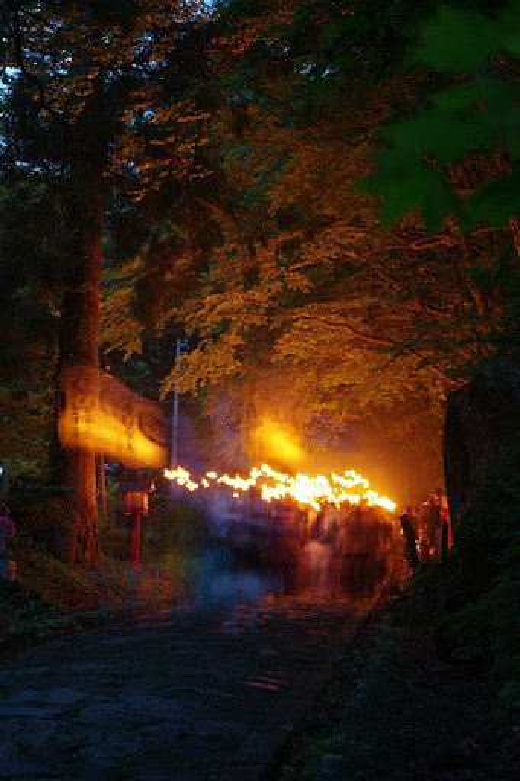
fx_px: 1778
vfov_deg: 24.8
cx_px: 260
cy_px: 390
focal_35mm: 82
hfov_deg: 16.6
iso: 400
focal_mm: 55
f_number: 8
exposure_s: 6
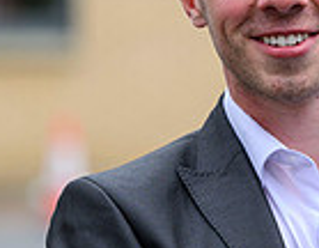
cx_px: 668
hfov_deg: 2.6
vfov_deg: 2.0
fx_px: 7123
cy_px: 118
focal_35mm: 763
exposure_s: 1/800
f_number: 4
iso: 320
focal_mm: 160
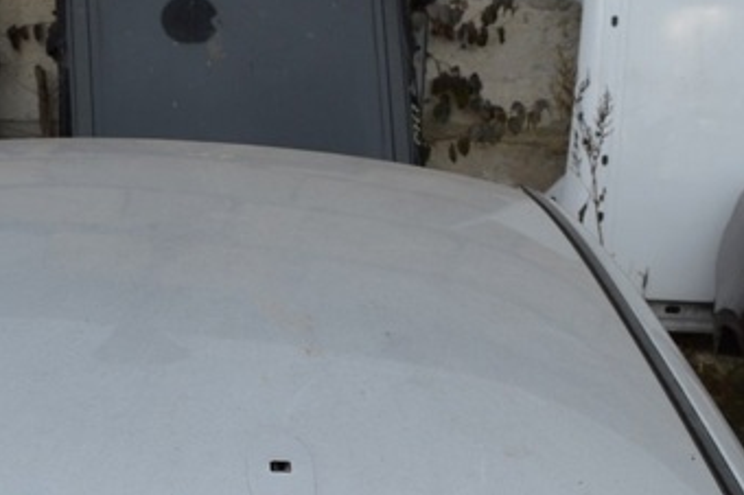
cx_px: 293
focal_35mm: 65
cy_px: 349
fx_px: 1341
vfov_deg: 20.8
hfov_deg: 30.9
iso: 100
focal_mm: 23
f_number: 6.3
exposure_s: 1/160
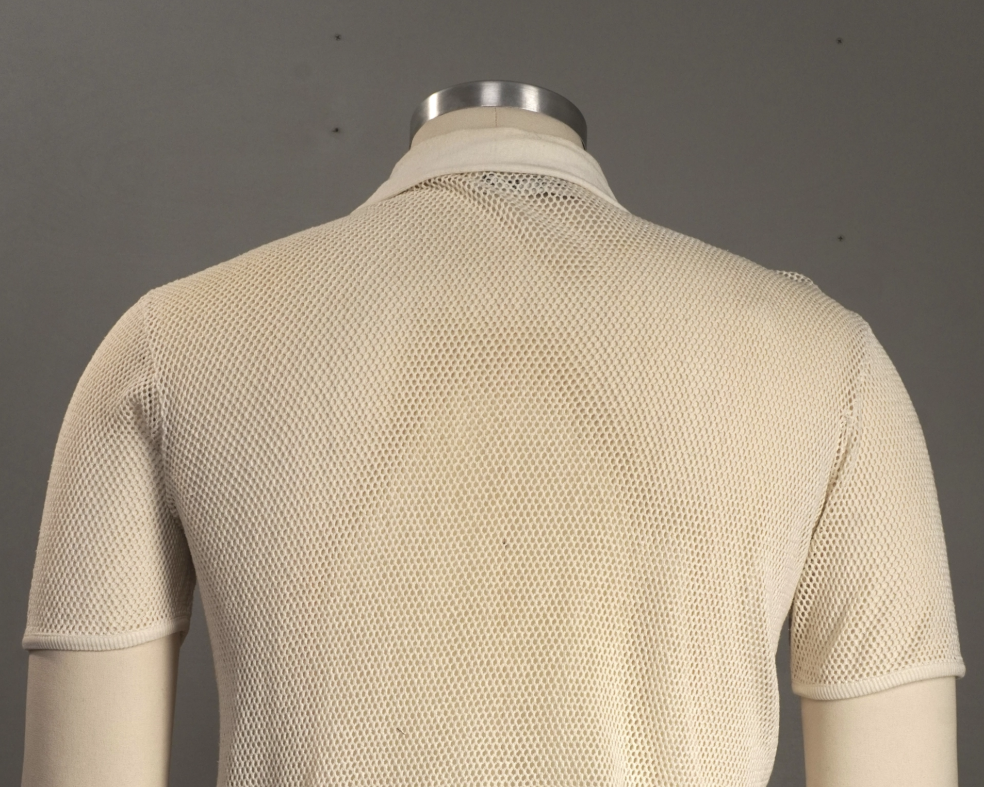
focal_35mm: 68
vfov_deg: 21.9
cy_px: 724
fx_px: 1980
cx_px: 490
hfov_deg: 27.9
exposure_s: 1/60
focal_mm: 32
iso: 400
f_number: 13
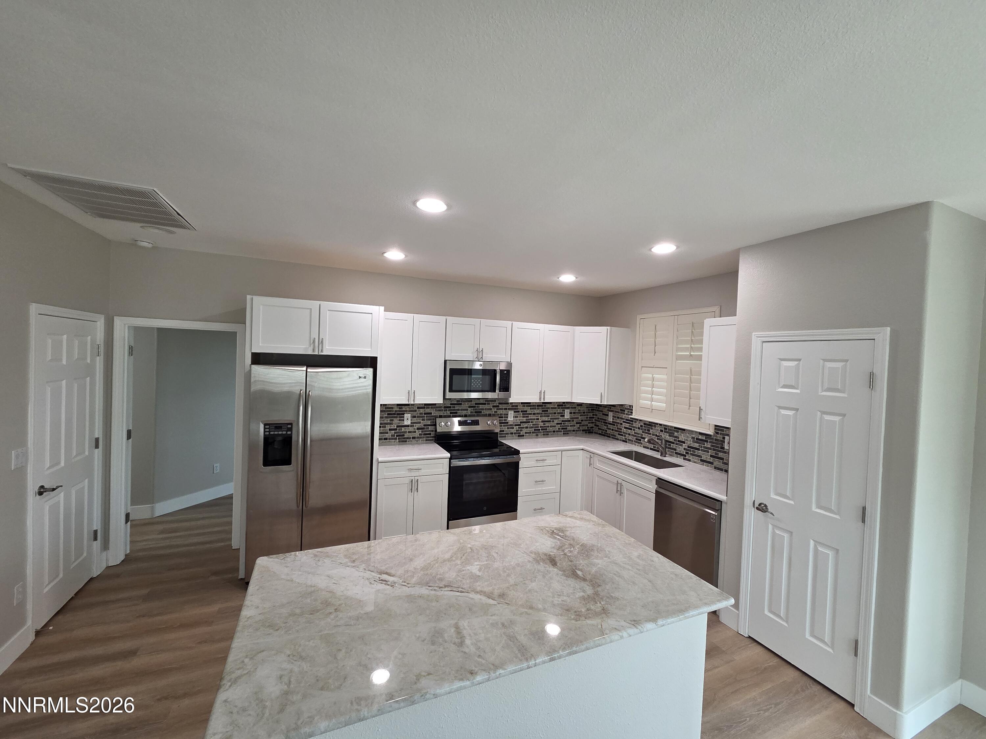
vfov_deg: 89.9
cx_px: 493
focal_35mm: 13
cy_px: 370
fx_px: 370
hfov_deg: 106.2
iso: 200
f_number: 2.2
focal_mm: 2.2
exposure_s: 1/120
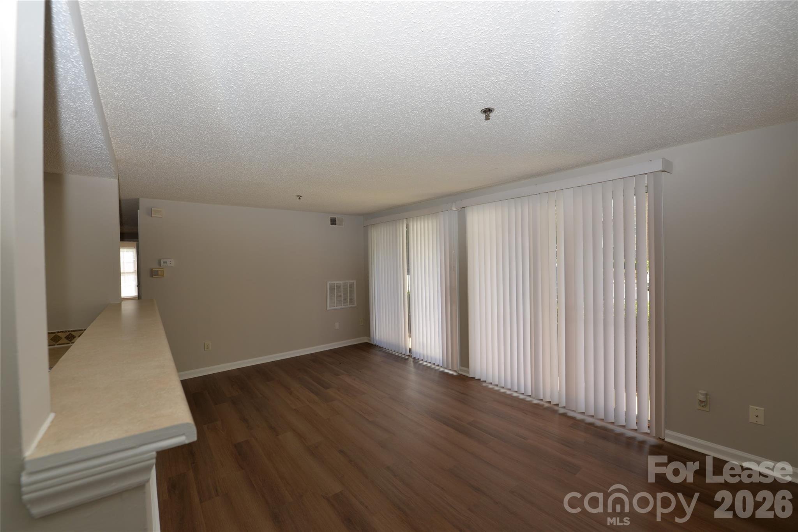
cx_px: 399
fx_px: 310
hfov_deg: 104.3
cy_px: 266
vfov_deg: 81.2
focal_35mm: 14
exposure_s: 1/125
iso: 180
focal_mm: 14
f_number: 5.6
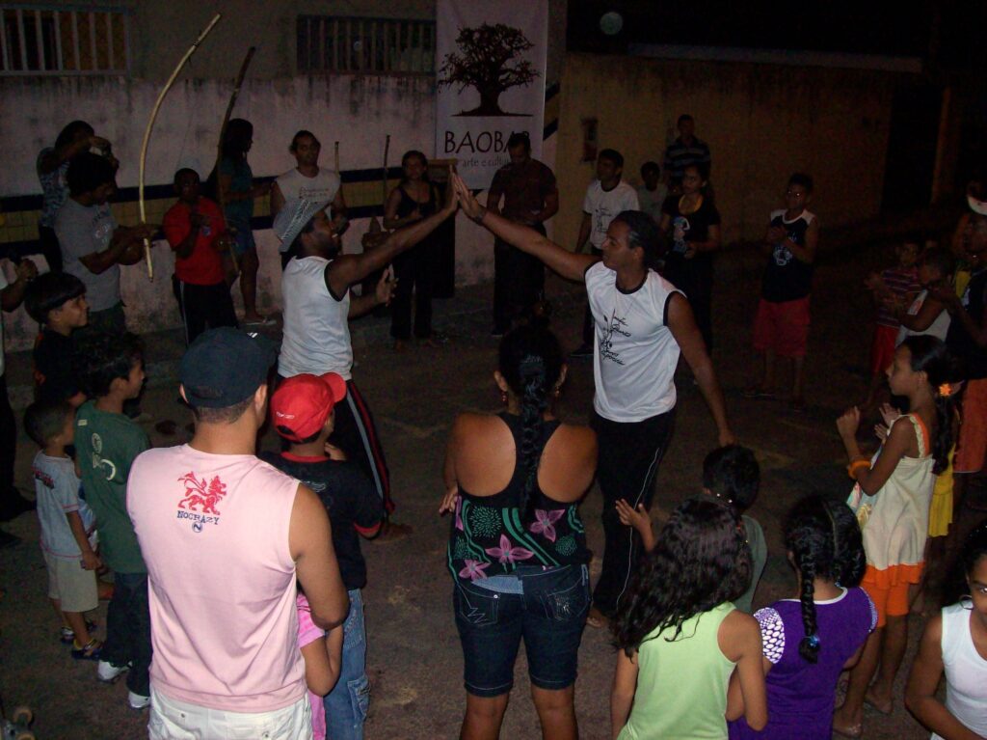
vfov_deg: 39.6
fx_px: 1026
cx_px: 494
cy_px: 370
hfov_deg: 51.4
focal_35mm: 36
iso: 200
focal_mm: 6
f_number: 2.7
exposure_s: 1/64
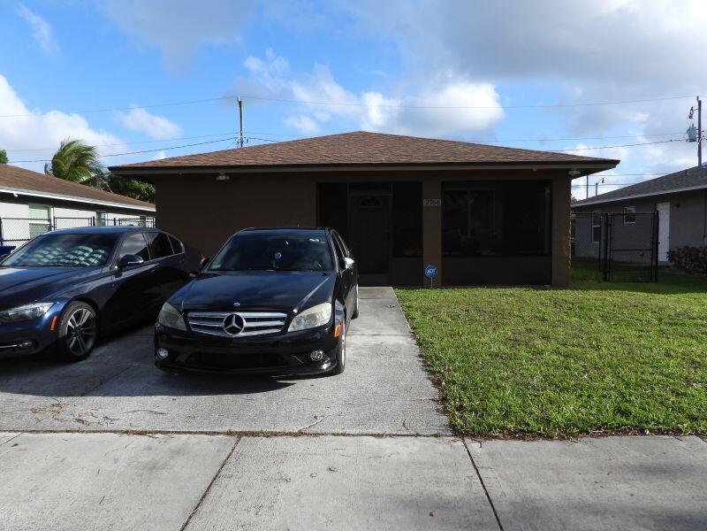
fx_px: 490
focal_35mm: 24
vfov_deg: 56.8
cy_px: 266
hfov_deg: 71.6
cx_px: 354
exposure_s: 1/1250
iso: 100
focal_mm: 4.3
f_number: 2.8
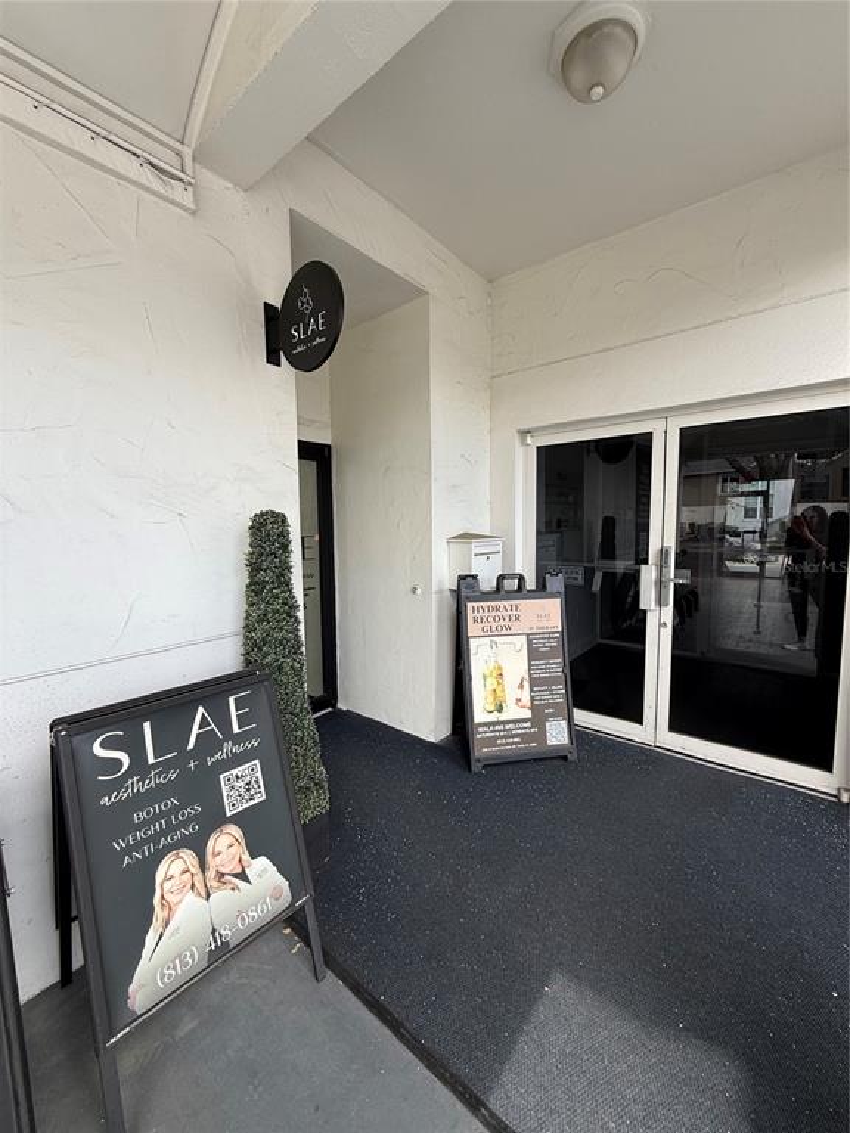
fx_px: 458
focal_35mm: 14
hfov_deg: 85.7
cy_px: 566
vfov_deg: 102.1
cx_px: 425
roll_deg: +0.5
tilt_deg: -4.3
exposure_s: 1/160
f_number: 2.2
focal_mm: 2.22
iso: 50
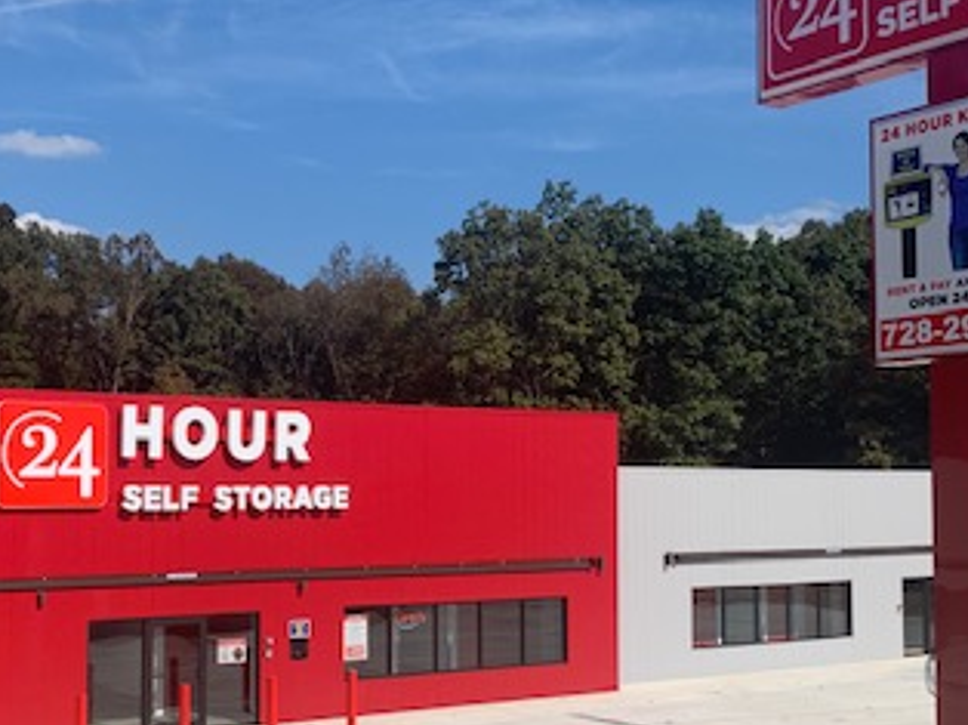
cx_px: 333
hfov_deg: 35.9
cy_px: 438
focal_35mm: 53
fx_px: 1481
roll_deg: -0.1
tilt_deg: +1.6
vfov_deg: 27.4
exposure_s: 1/3185
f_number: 1.8
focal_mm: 4.25
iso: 25
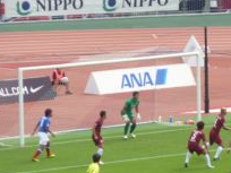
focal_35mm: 662
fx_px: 4418
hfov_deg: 3.0
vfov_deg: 2.2
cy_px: 98
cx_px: 241
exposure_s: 1/500
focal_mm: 49.2
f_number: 4.9
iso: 250
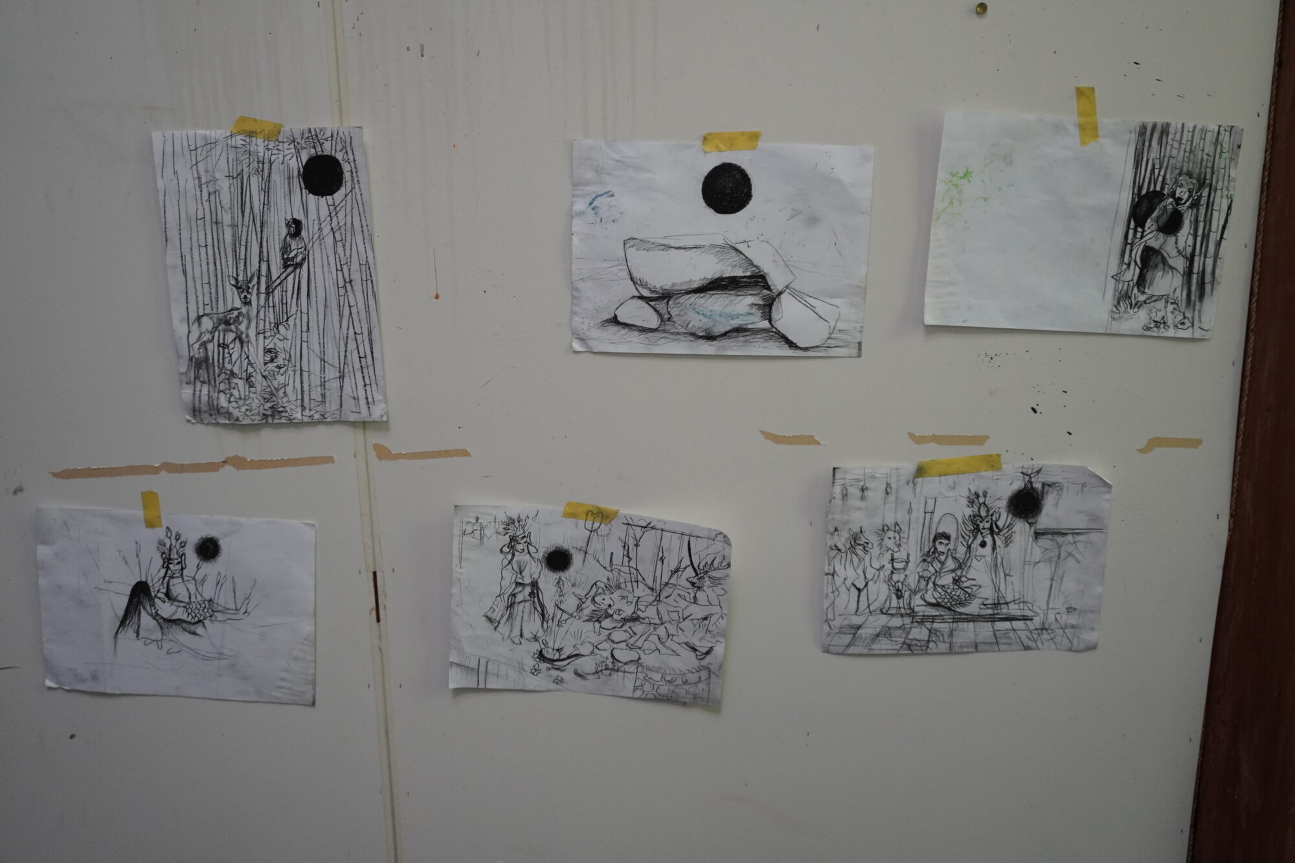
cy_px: 432
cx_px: 648
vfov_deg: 38.4
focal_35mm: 34
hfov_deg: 55.1
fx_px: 1241
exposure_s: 1/160
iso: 1600
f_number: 4
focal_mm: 23
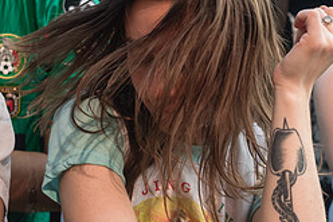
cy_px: 127
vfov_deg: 16.6
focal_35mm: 82
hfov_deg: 24.7
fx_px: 758
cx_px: 205
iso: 1000
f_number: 3.5
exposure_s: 1/500
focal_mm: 35
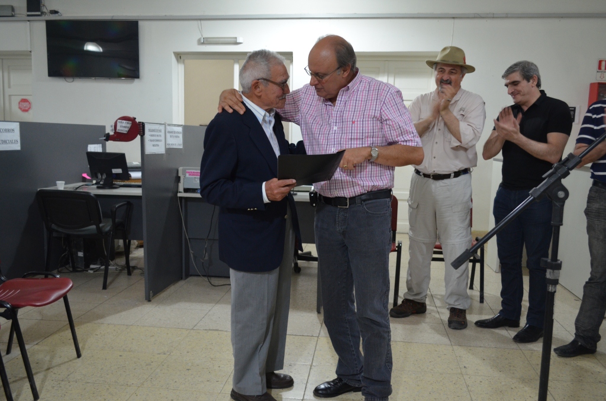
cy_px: 200
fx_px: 554
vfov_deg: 39.8
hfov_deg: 57.3
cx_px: 303
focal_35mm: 33
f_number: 3.8
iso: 1250
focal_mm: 22
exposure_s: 1/30
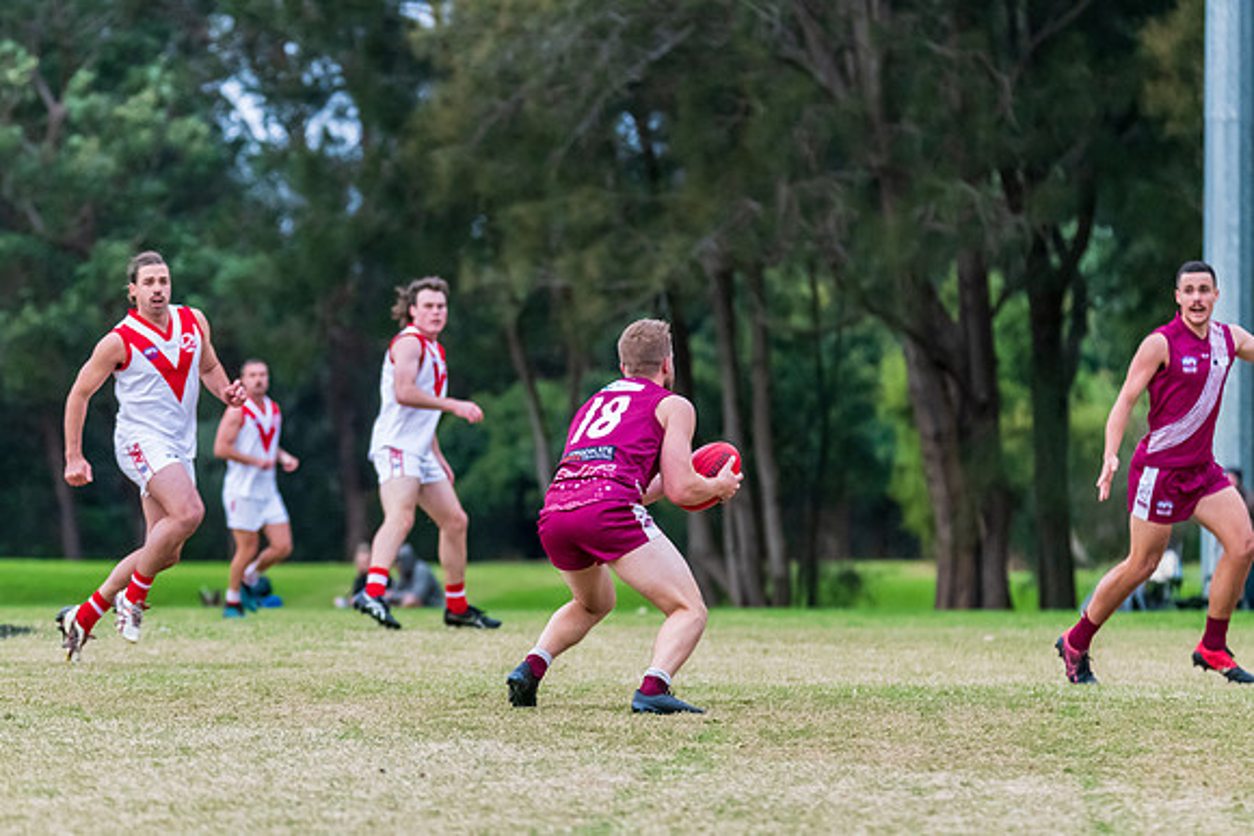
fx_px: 10865
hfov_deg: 6.6
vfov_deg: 4.4
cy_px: 364
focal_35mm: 312
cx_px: 528
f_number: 5.6
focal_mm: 250
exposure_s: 1/1250
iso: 3200
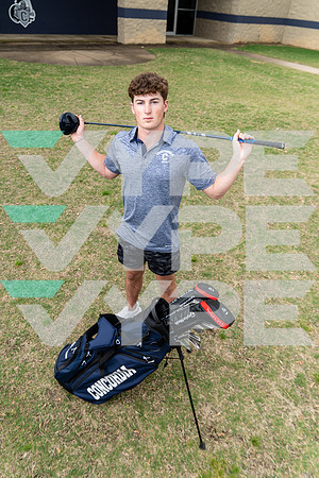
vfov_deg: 69.4
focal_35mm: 26
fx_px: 346
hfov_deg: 49.6
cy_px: 239
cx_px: 160
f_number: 4.5
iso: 160
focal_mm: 26
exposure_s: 1/250
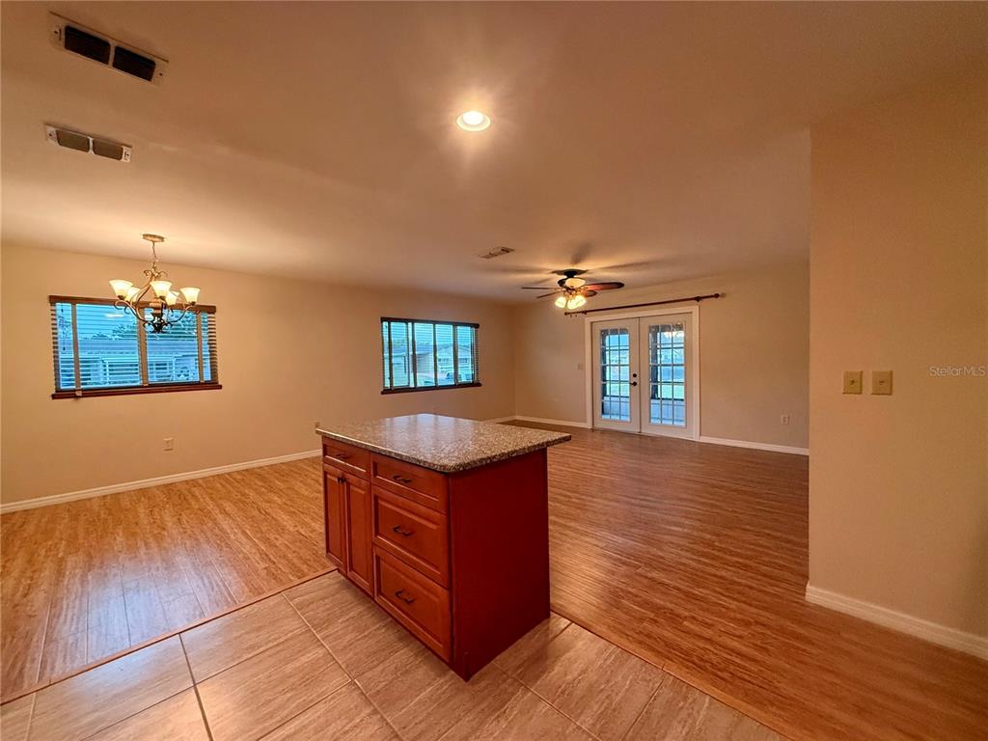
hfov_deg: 102.1
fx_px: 400
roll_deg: +1.7
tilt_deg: -1.5
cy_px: 370
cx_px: 494
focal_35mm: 14
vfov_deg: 85.7
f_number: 2.2
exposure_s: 1/120
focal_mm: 2.22
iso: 640
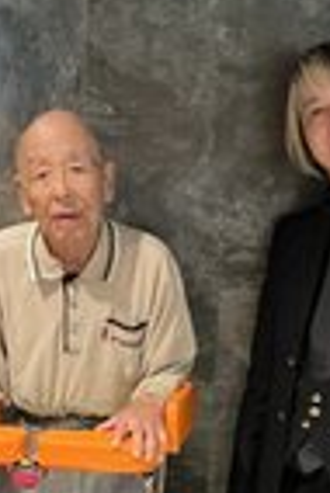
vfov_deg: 23.1
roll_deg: -1.6
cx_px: 101
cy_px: 472
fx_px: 1166
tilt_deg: -17.7
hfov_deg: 16.1
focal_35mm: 85
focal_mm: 3
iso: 250
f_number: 1.8
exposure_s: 1/40
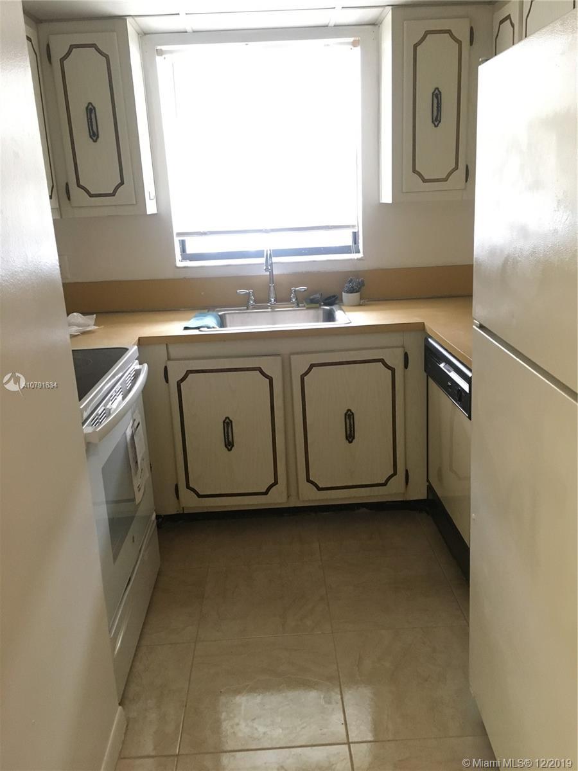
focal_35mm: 29
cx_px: 289
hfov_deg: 48.2
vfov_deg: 61.7
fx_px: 646
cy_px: 386
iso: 200
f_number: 2.2
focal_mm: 4.15
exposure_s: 1/20
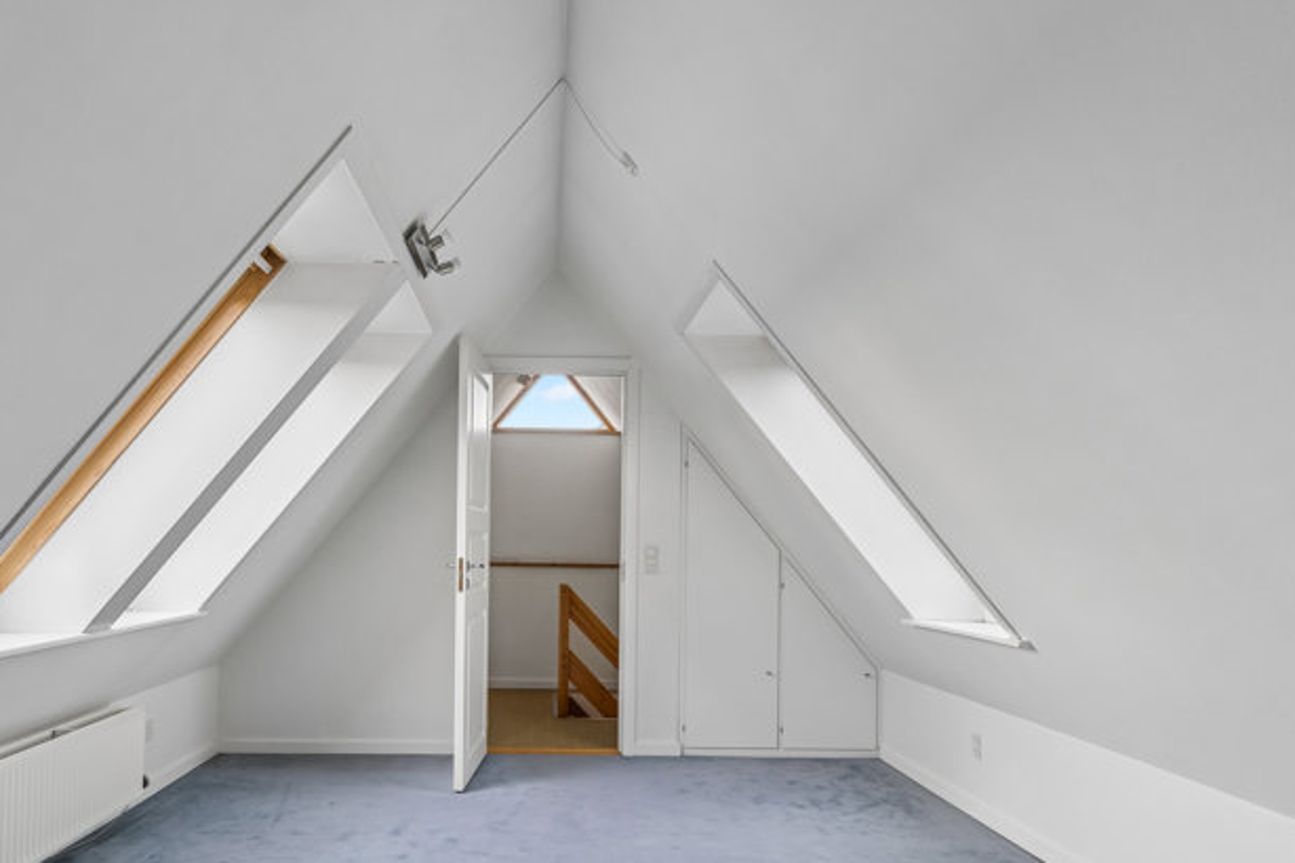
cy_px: 538
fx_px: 947
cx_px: 550
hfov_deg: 68.3
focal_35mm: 26
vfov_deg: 48.6
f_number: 8
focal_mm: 13.5
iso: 200
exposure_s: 1/6
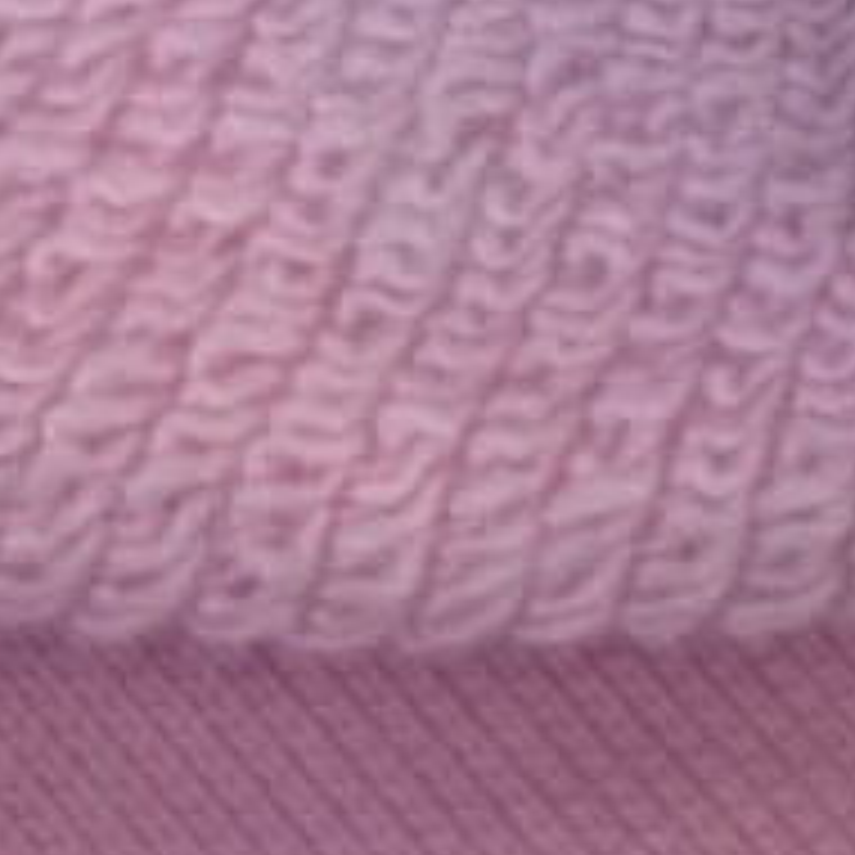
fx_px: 6735
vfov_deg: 6.9
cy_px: -1076
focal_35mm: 241
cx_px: 1120
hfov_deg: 7.2
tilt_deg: -87.5
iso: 64
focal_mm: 6.76
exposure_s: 1/50
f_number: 1.78
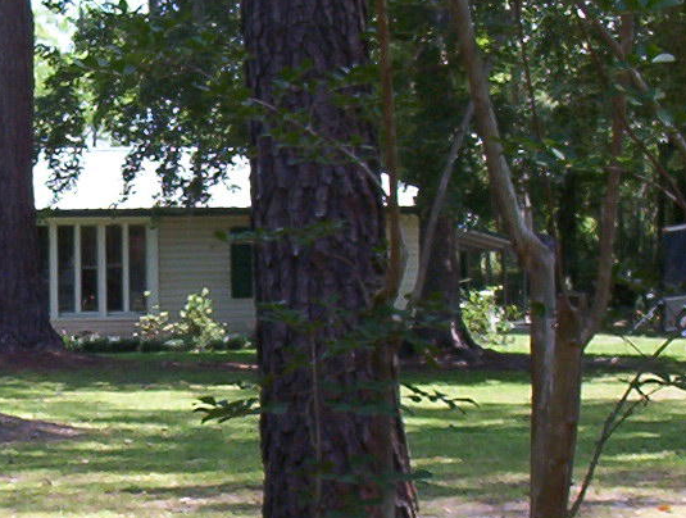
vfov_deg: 12.5
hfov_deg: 16.0
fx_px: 2364
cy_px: 362
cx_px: -65
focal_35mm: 119
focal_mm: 6
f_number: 4.5
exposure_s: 1/177
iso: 100
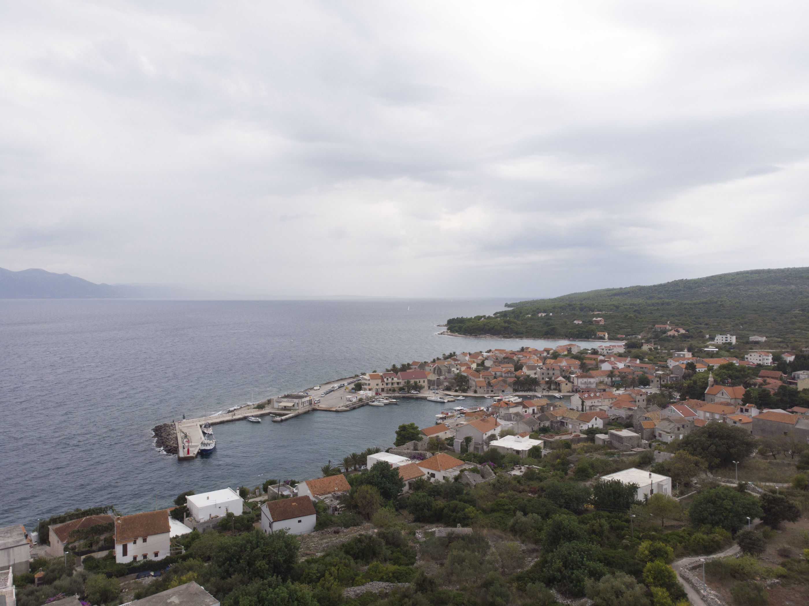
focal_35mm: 24
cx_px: 404
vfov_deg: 56.8
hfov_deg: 71.6
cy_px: 303
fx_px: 561
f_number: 2.8
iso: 100
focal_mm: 4.5
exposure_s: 1/180
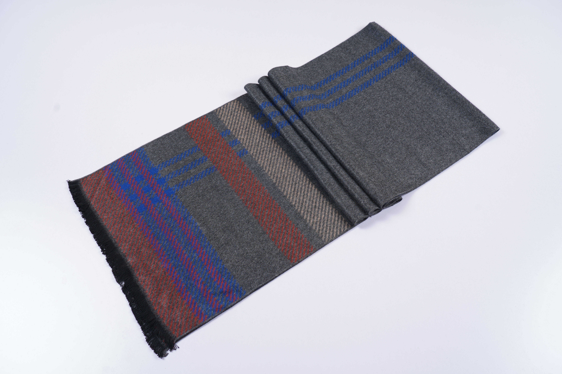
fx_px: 515
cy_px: 187
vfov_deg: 40.0
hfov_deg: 57.2
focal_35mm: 33
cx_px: 281
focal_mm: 33
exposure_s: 1/125
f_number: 8
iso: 100
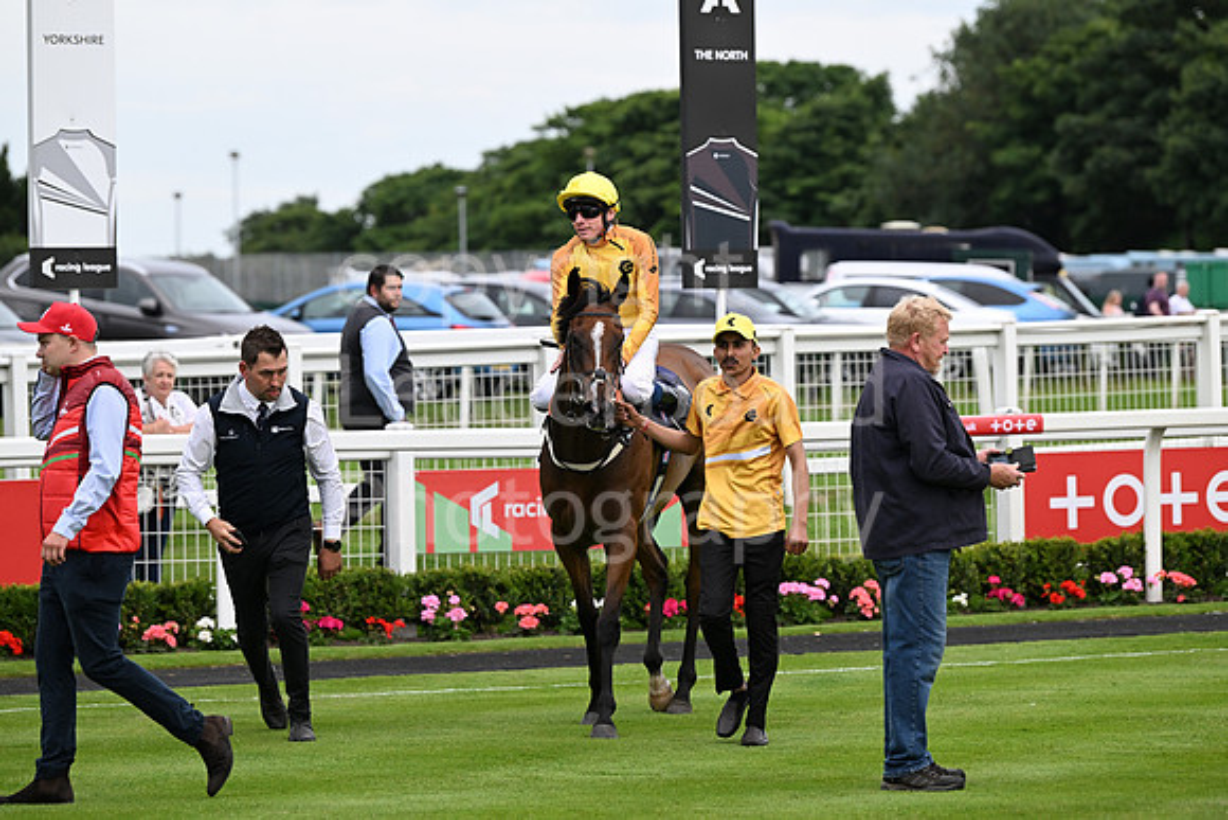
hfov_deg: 12.4
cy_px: 410
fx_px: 5629
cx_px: 614
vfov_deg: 8.3
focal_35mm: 165
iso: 1250
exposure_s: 1/1250
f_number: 4.5
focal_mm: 165
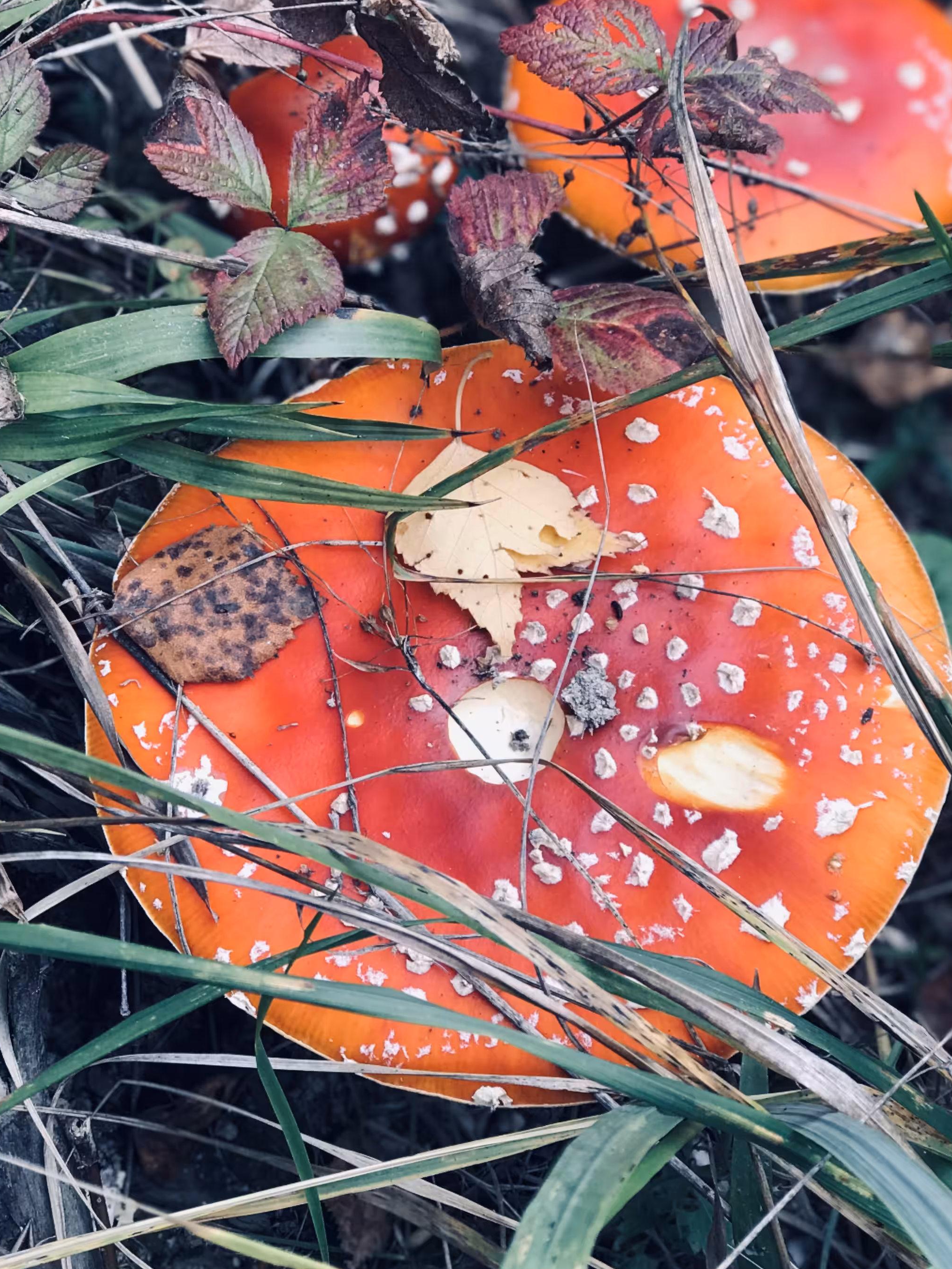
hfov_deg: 17.3
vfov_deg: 23.0
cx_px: 374
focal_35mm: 85
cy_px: 517
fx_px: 3117
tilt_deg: -57.2
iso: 25
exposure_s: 1/50
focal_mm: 6.6
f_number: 2.8
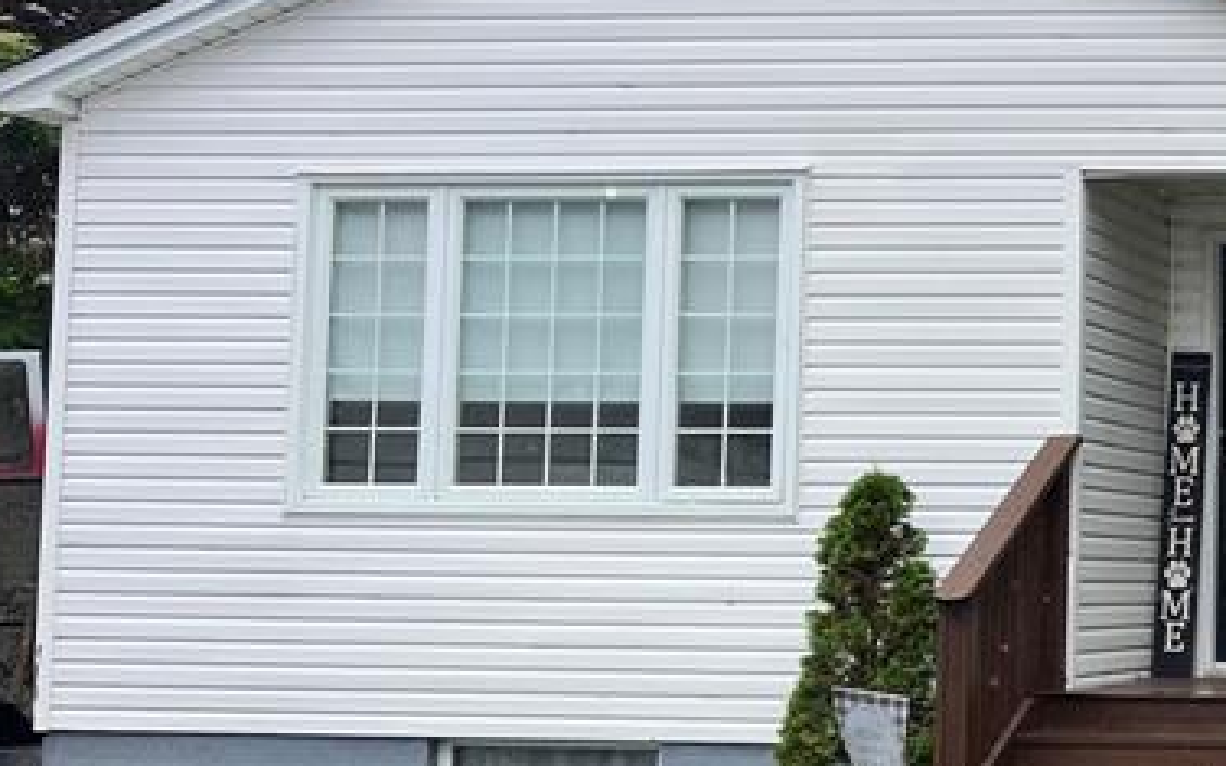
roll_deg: +1.1
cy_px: 424
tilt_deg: +1.7
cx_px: 1634
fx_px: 2506
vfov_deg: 17.4
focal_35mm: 75
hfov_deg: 23.9
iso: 50
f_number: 1.5
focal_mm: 5.7
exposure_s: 1/748
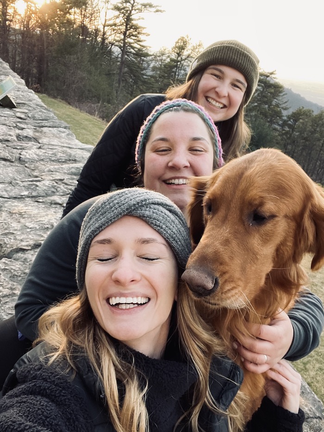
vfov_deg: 60.0
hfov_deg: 46.8
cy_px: 216
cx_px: 162
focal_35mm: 30
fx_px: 374
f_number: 2.2
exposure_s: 1/121
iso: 80
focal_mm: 2.71
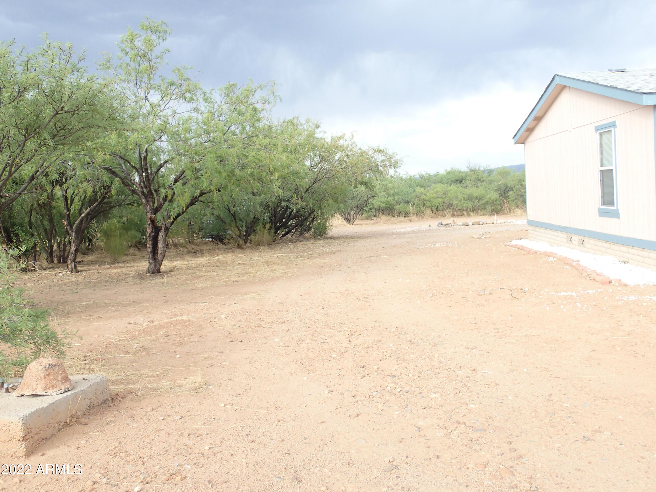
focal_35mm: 32
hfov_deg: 56.8
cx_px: 328
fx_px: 606
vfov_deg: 44.2
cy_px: 246
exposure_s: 1/160
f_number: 3.2
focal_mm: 5.87
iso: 100
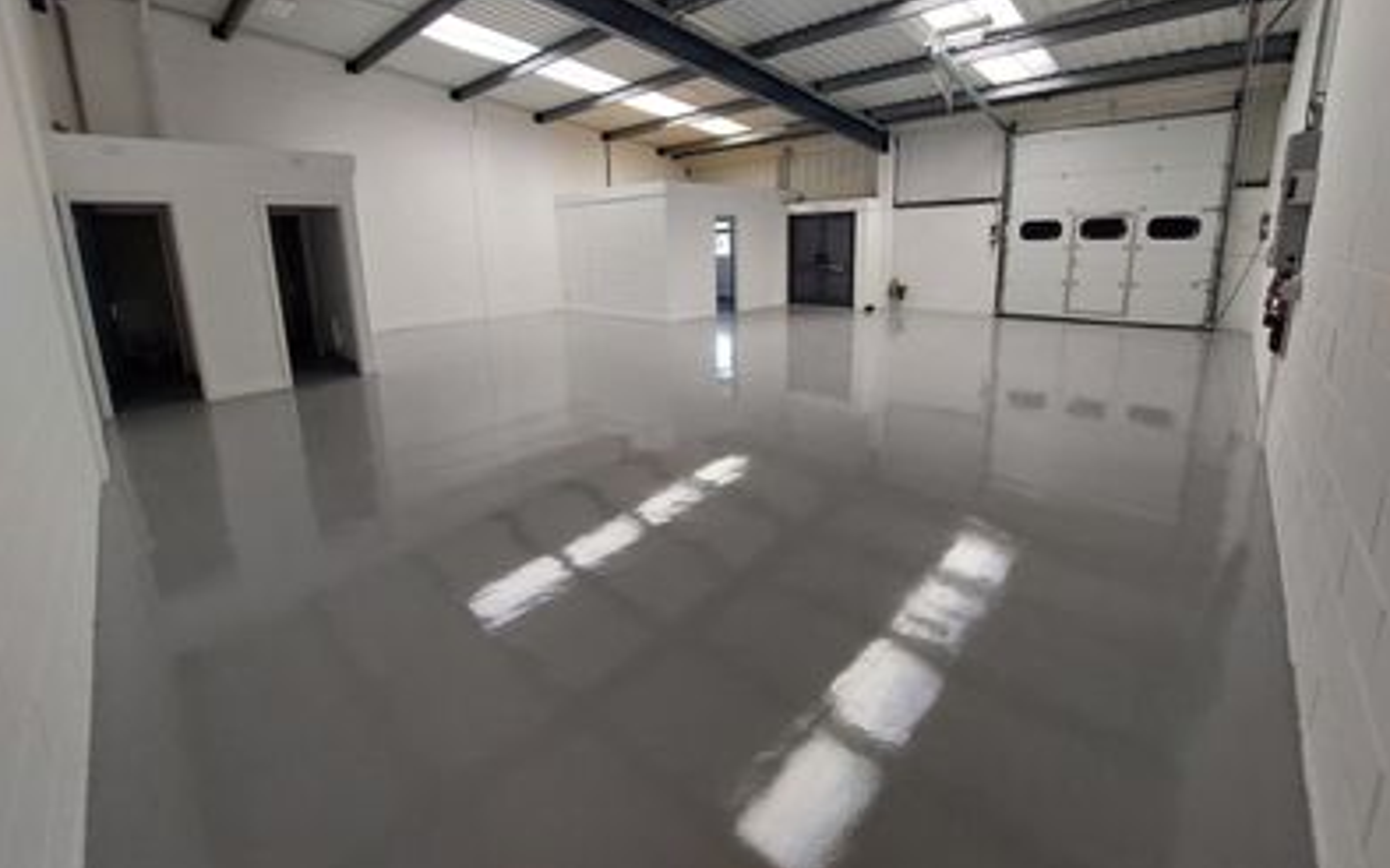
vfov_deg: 77.7
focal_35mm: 14
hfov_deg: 105.3
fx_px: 530
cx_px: 695
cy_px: 349
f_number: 2.2
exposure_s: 1/50
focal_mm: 1.74
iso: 64
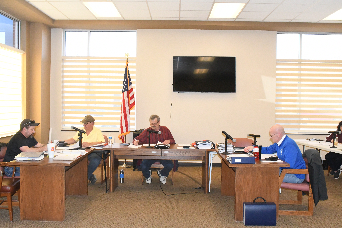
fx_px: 351
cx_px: 171
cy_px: 114
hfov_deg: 51.9
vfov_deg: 35.9
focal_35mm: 37
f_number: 16
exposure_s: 1/250
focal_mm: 25
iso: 8000
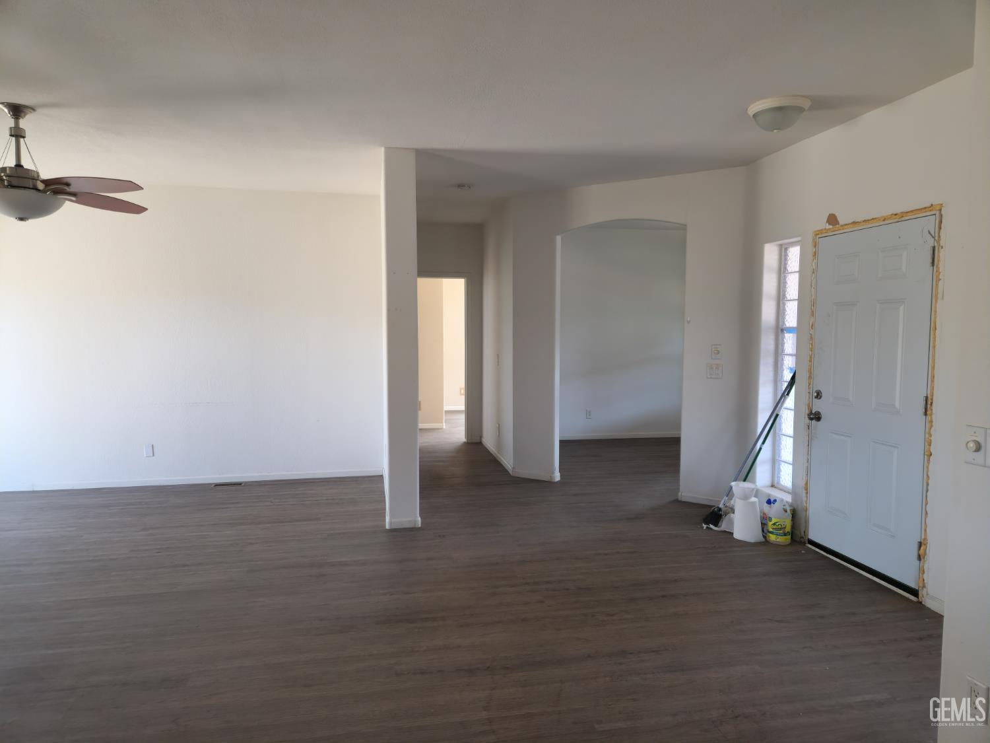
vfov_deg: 58.9
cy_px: 372
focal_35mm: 23
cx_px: 495
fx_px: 658
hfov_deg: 73.9
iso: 64
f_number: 1.8
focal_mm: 5.4
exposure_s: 1/60
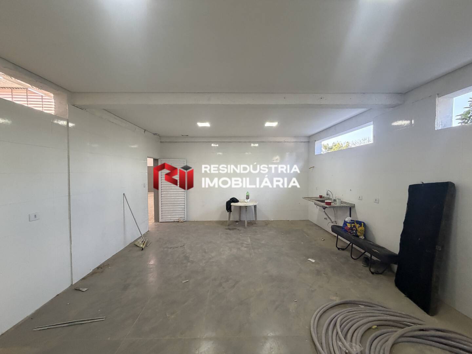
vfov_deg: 85.7
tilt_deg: -0.9
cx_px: 236
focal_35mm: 14
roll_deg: +0.8
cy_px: 177
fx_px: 191
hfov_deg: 102.1
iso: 320
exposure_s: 1/120
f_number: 2.2
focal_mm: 2.22
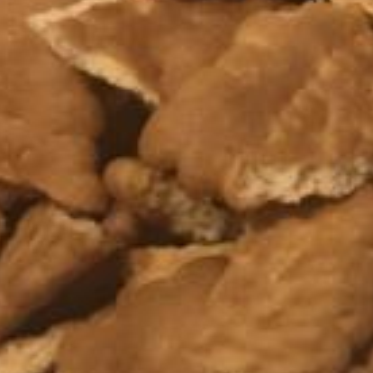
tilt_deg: -44.0
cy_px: 141
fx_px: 1512
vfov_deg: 14.1
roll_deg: +6.1
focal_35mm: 124
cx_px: 530
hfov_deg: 13.4
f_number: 1.8
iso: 100
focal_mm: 3.99
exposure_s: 1/14
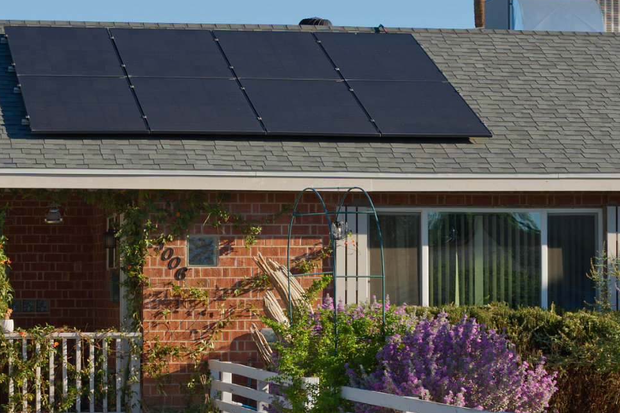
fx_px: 1533
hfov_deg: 22.9
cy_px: 288
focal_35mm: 89
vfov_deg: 15.3
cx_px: 323
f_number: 8
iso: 100
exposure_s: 1/200
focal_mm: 42
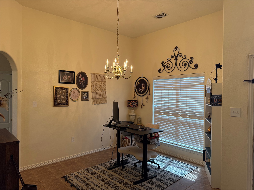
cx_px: 127
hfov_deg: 71.6
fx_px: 176
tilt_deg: -0.5
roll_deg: -0.6
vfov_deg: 56.8
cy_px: 95
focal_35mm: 24
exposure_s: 1/120
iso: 200
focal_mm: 6.76
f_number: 1.78
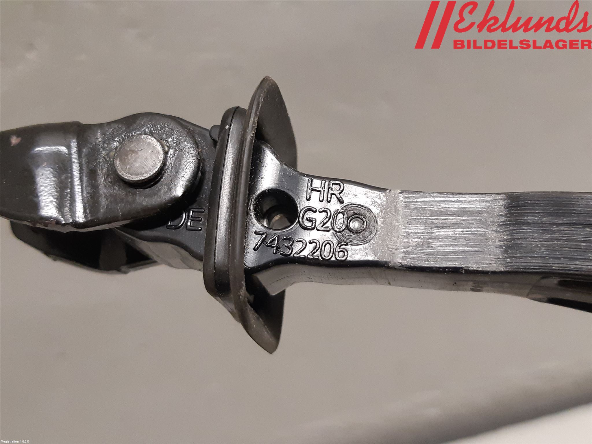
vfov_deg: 53.1
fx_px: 445
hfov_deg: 67.3
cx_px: 296
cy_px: 222
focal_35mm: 26
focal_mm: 3.93
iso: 250
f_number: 1.7
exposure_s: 1/50
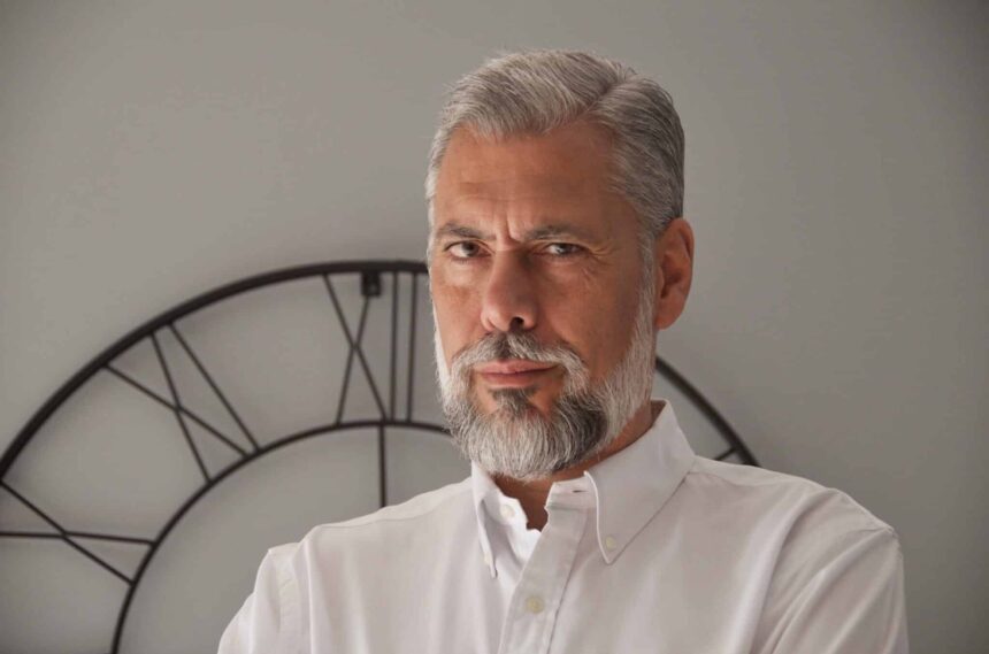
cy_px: 327
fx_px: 3905
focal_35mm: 142
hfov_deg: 14.4
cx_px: 494
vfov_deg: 9.6
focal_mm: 95
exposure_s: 1/50
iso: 800
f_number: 5.3
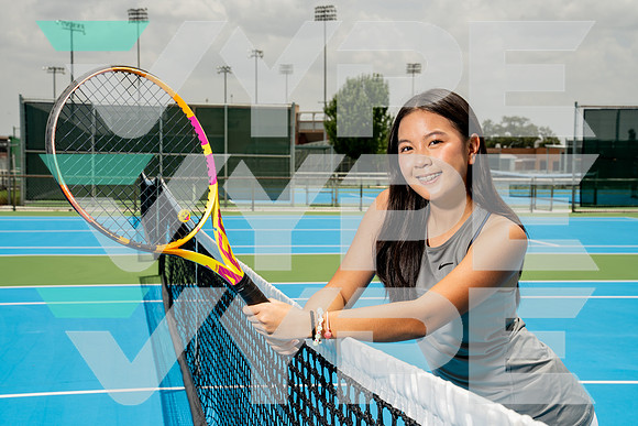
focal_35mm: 65
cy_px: 213
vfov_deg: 20.9
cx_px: 319
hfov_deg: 31.0
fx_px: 1152
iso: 100
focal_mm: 65
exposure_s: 1/200
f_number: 11
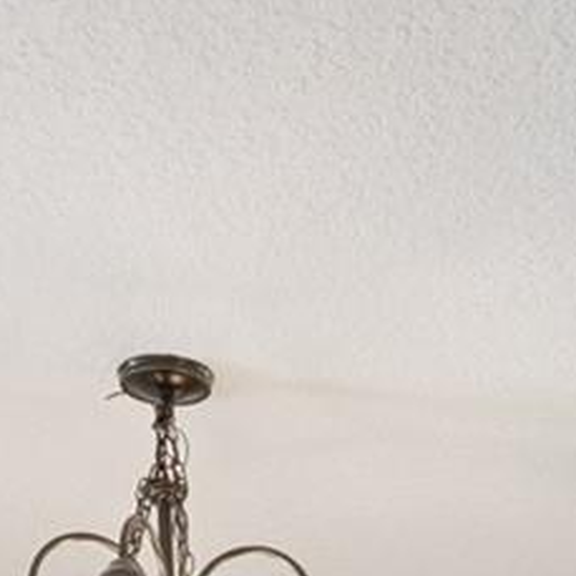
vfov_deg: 14.6
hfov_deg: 18.1
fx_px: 1788
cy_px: 1197
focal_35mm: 95
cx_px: 473
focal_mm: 16
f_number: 9
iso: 640
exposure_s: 1/50
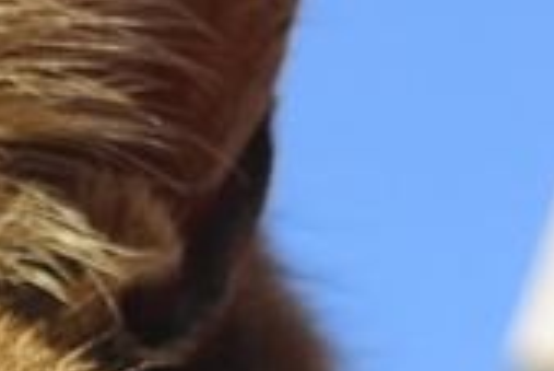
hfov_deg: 11.0
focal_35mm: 170
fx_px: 2618
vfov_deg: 7.8
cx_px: -564
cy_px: 726
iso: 125
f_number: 4
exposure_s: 1/500
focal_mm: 8.8
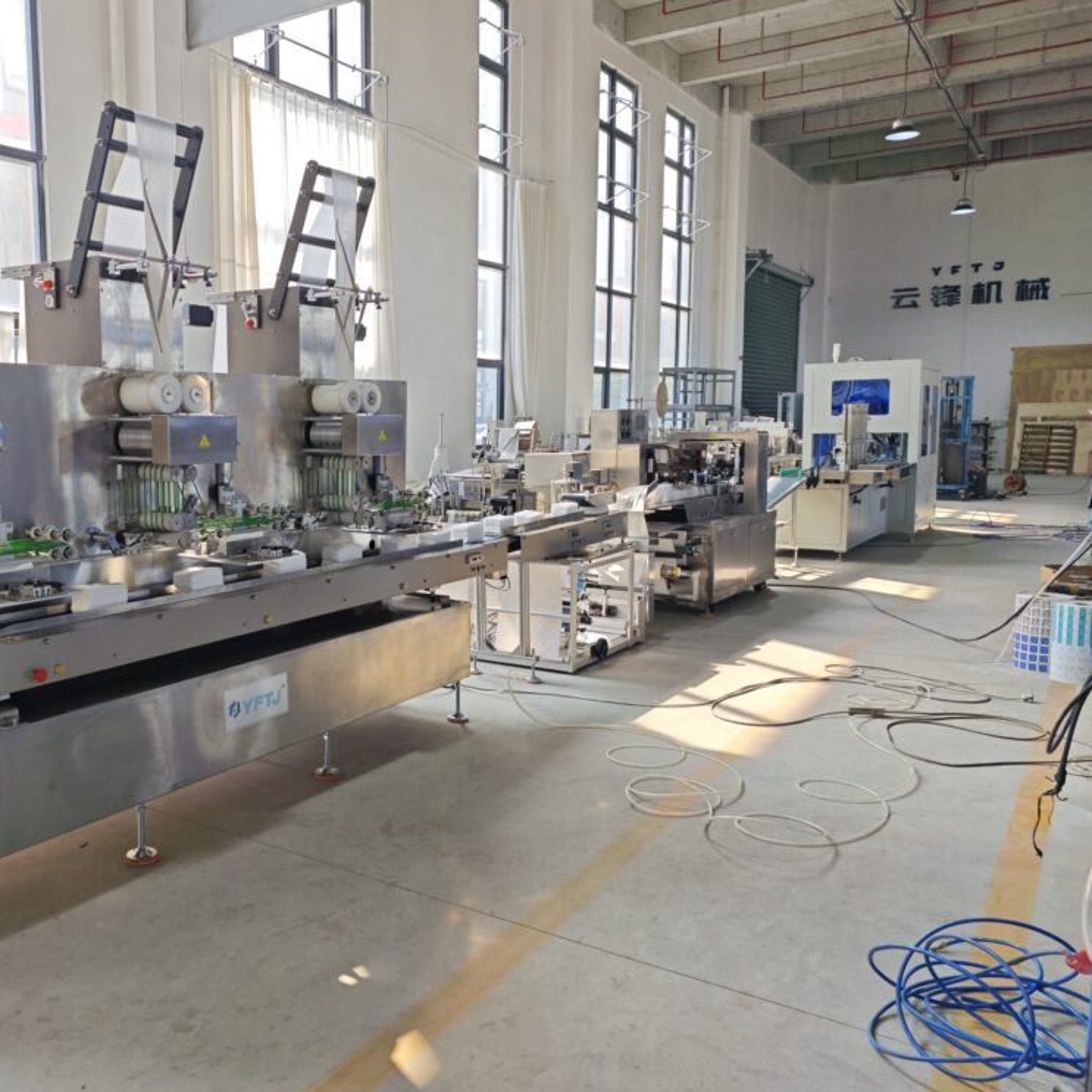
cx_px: 351
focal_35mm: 28
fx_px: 999
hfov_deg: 55.9
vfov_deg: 57.3
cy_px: 536
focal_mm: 6.68
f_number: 1.42
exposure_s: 1/344
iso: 50
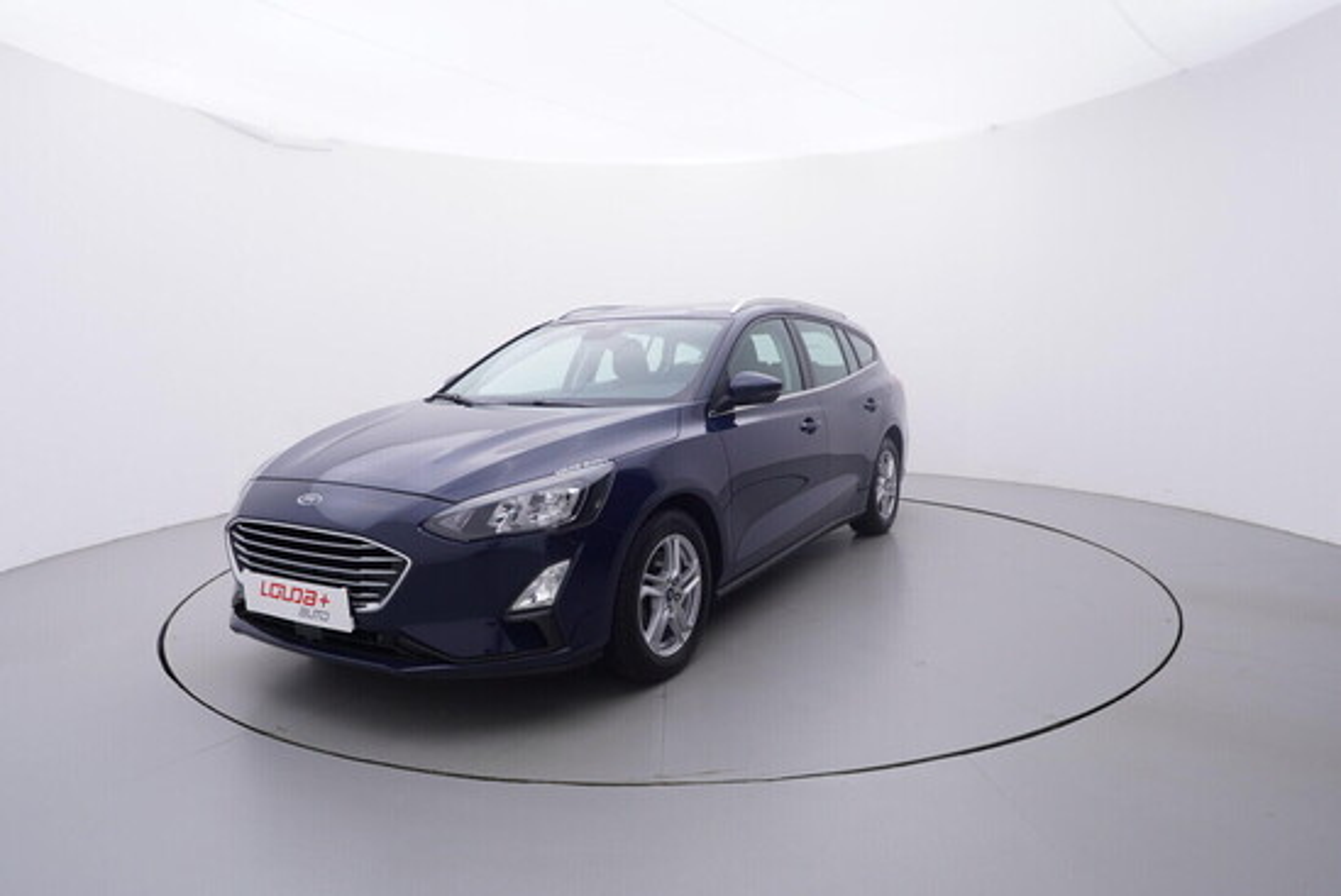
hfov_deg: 77.3
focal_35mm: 22
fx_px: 839
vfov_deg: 56.2
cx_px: 670
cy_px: 448
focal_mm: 15
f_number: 5
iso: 200
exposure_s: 1/80
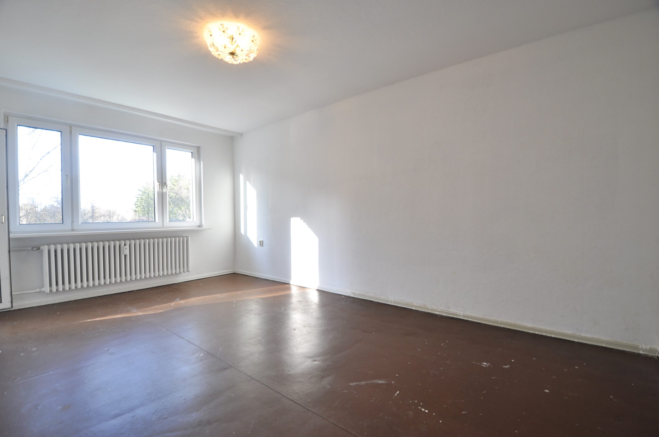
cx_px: 330
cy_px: 218
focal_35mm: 15
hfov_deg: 100.5
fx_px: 274
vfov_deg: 77.2
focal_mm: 10
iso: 200
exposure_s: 1/50
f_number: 3.5
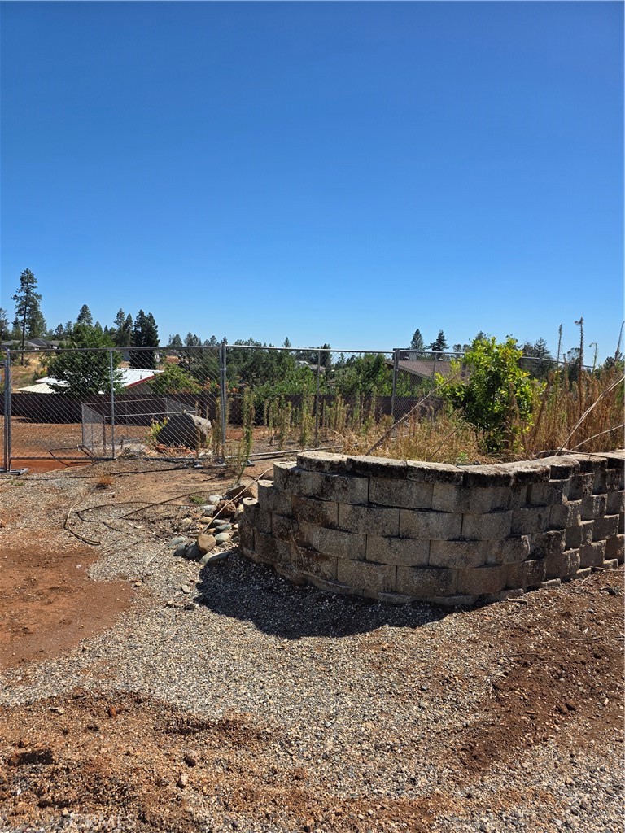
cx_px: 312
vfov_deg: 73.9
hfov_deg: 58.9
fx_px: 554
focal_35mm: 23
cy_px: 416
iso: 80
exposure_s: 1/6355
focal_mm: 6.3
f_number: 1.7
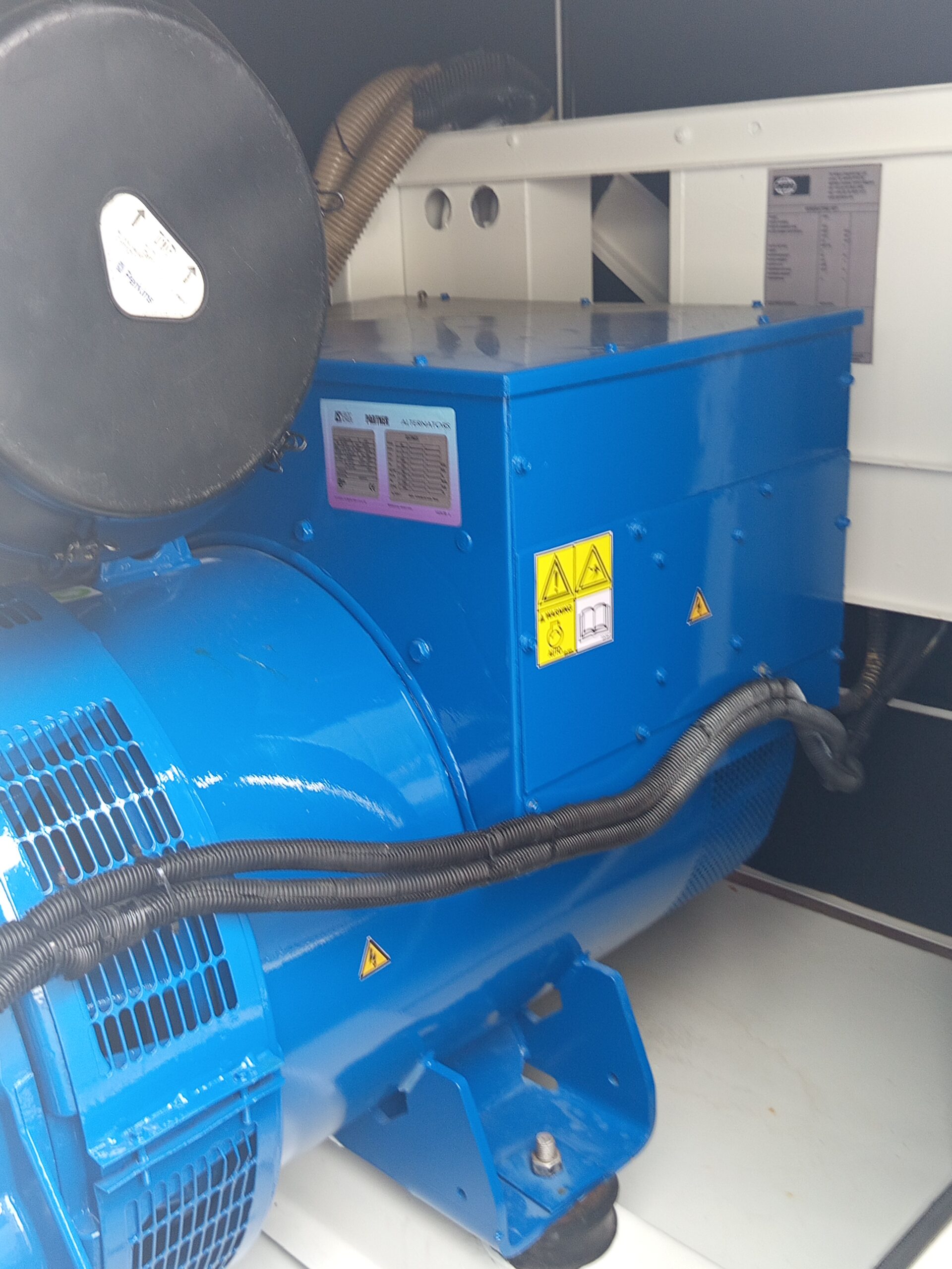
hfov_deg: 39.7
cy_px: 634
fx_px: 1320
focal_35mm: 36
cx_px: 476
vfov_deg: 51.4
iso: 155
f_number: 1.7
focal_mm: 5.24
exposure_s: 1/50
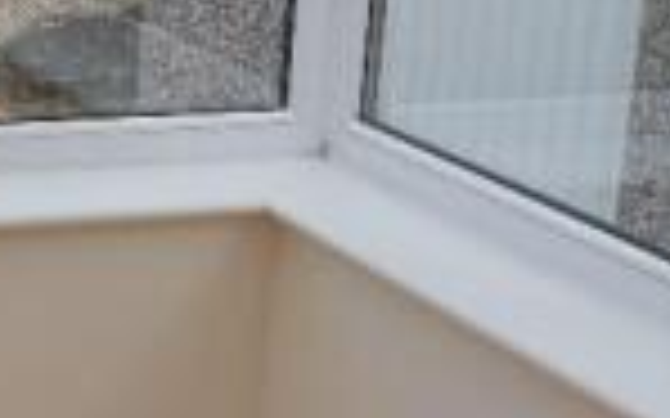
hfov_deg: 15.8
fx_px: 2263
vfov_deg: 10.6
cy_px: 182
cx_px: -265
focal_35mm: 124
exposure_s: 1/320
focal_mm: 15
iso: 160
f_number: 7.1
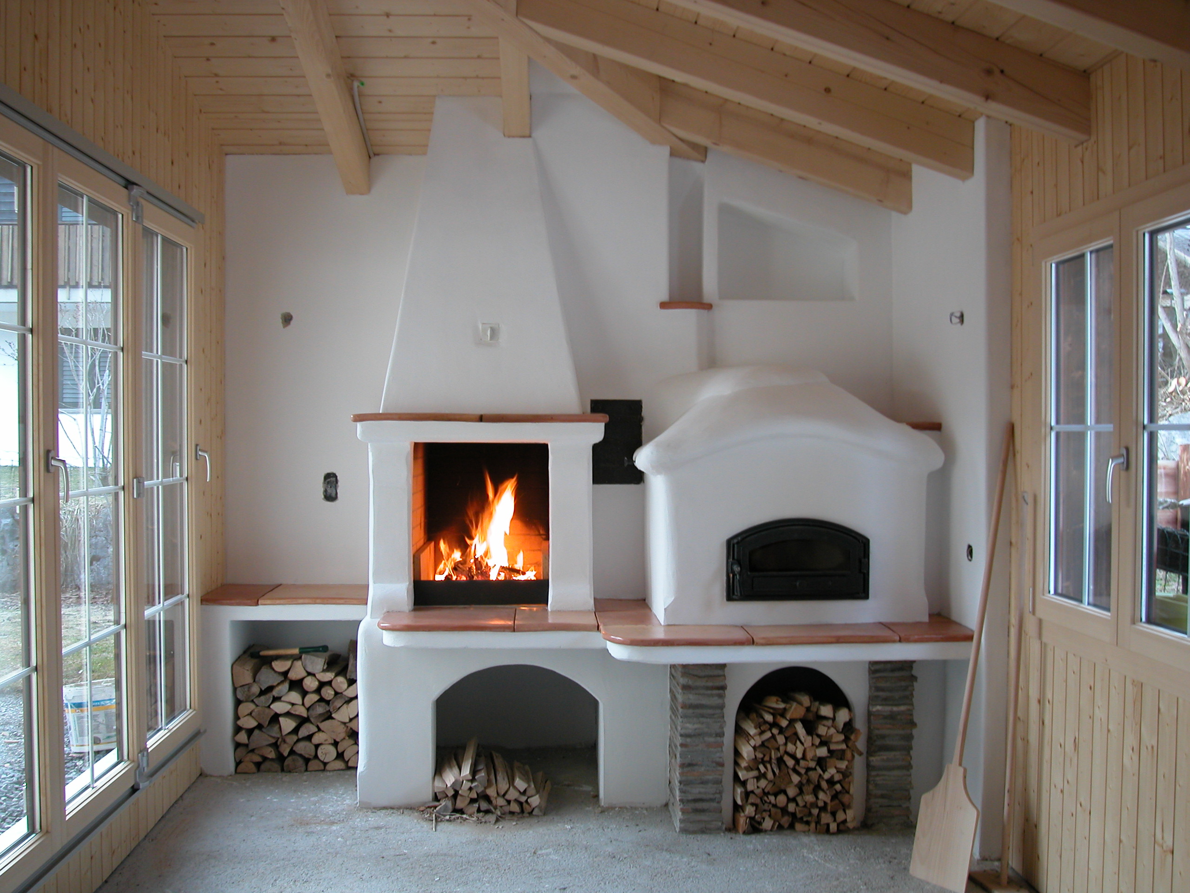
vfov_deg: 42.9
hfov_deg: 55.4
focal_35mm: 33
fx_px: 1134
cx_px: 595
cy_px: 446
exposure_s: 1/19
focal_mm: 8.3
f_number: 2.9
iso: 100
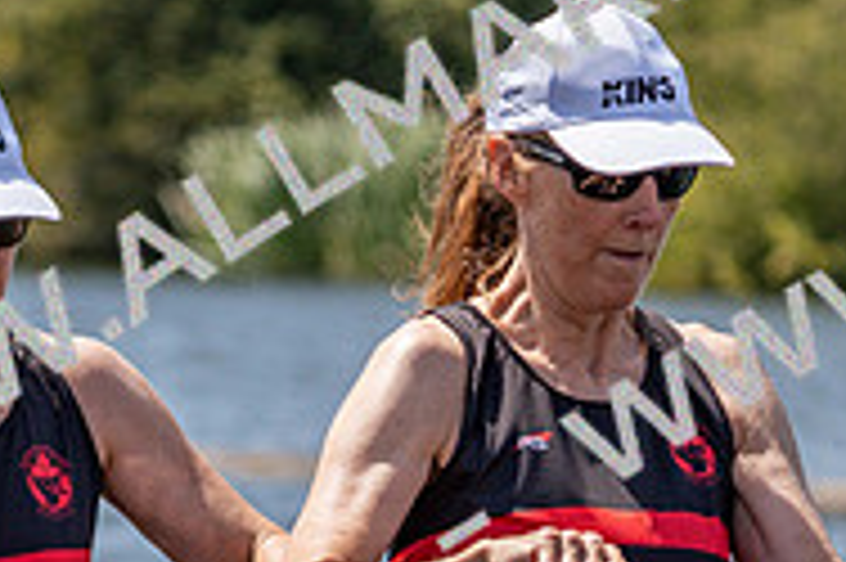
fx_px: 14510
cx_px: 234
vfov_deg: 2.2
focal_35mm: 618
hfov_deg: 3.3
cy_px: 555
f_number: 5.6
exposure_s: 1/2000
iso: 250
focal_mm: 200
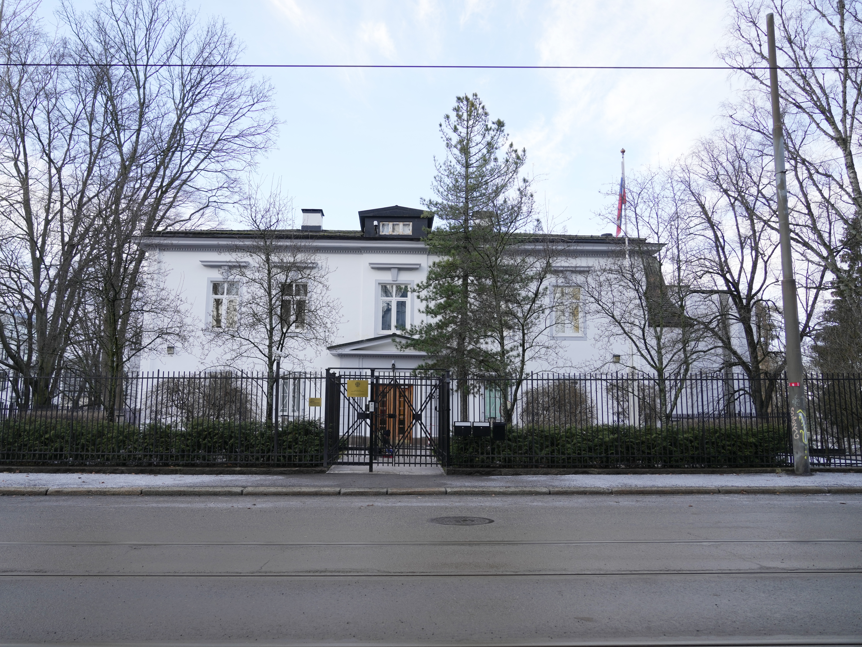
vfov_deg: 53.1
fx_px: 647
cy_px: 324
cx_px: 392
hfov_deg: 67.2
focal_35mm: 26
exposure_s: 1/250
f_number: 4
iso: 320
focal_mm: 24
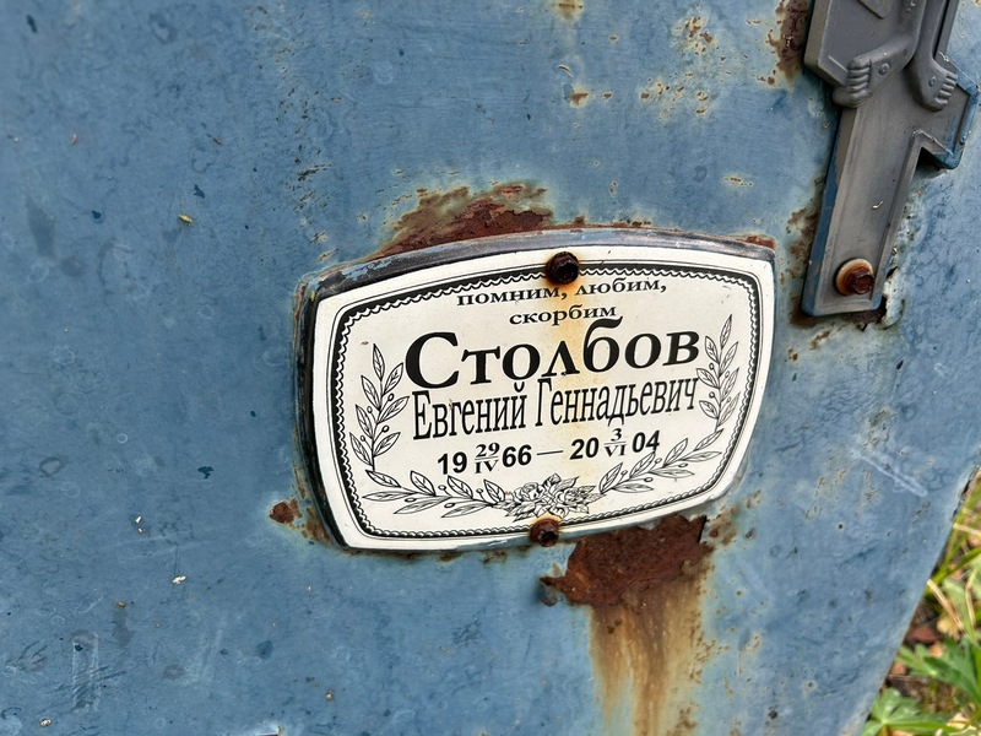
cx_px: 490
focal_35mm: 26
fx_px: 737
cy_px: 368
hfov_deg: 67.3
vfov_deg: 53.1
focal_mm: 5.7
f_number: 1.5
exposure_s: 1/758
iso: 50
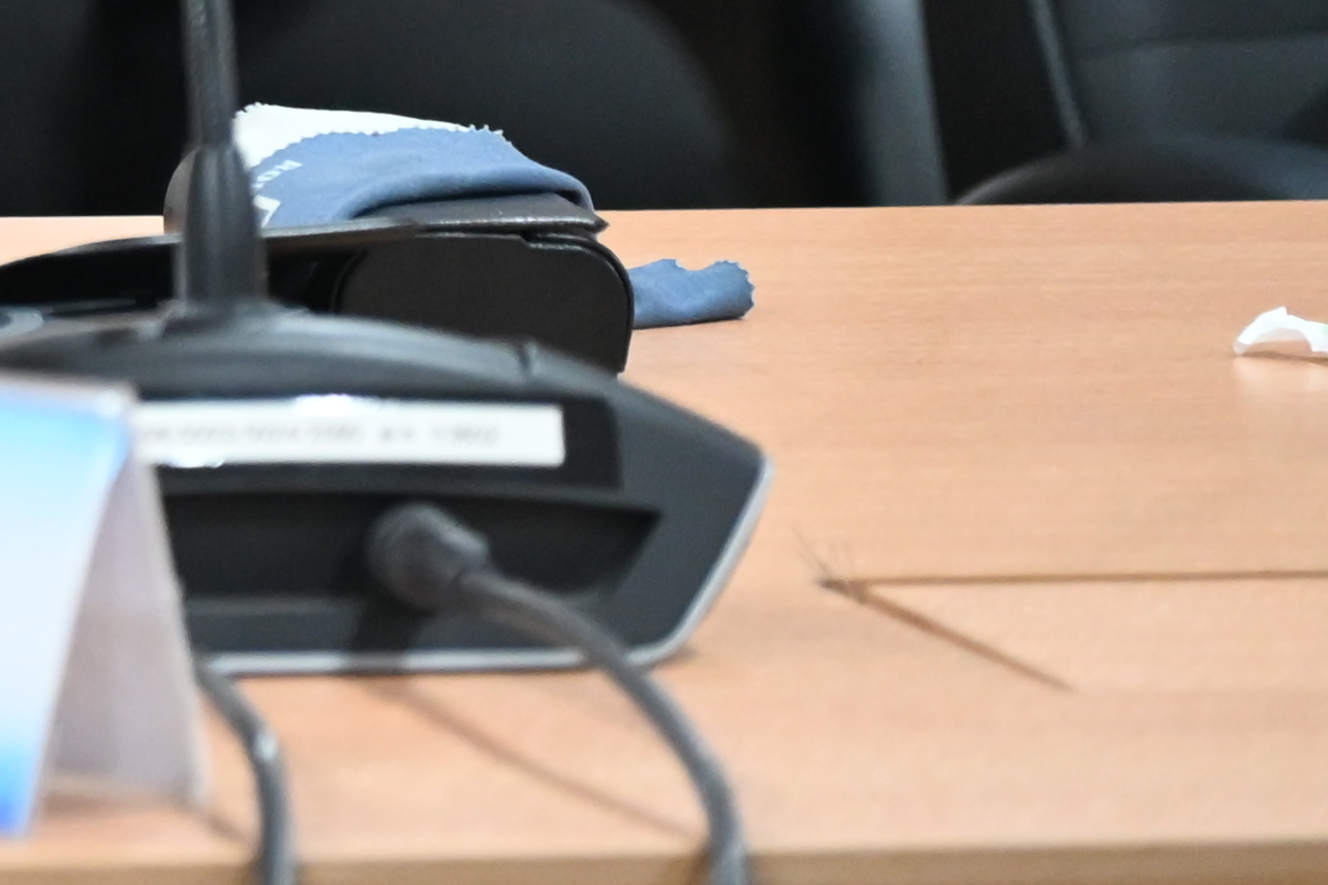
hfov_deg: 3.6
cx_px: -1414
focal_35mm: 565
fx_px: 20836
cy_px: -1183
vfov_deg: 2.4
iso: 3200
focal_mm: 120
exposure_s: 1/60
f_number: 4
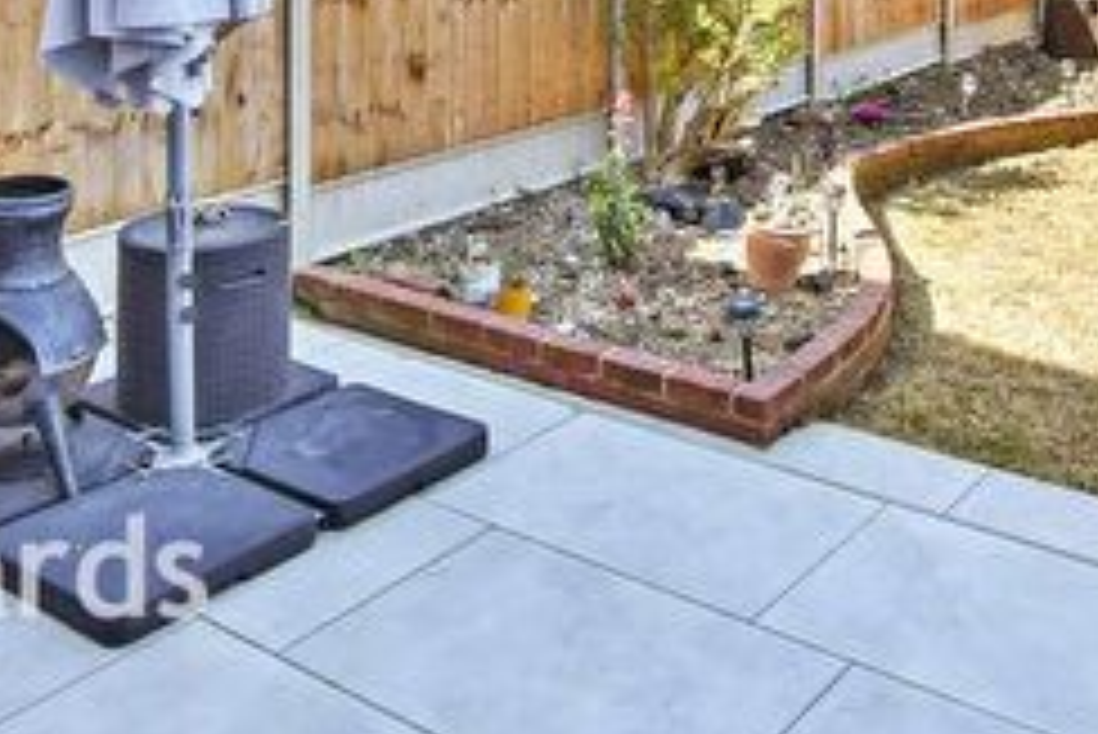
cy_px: -151
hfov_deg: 45.0
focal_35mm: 43
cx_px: 698
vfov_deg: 27.4
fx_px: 1312
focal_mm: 10
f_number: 8
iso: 500
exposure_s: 1/250
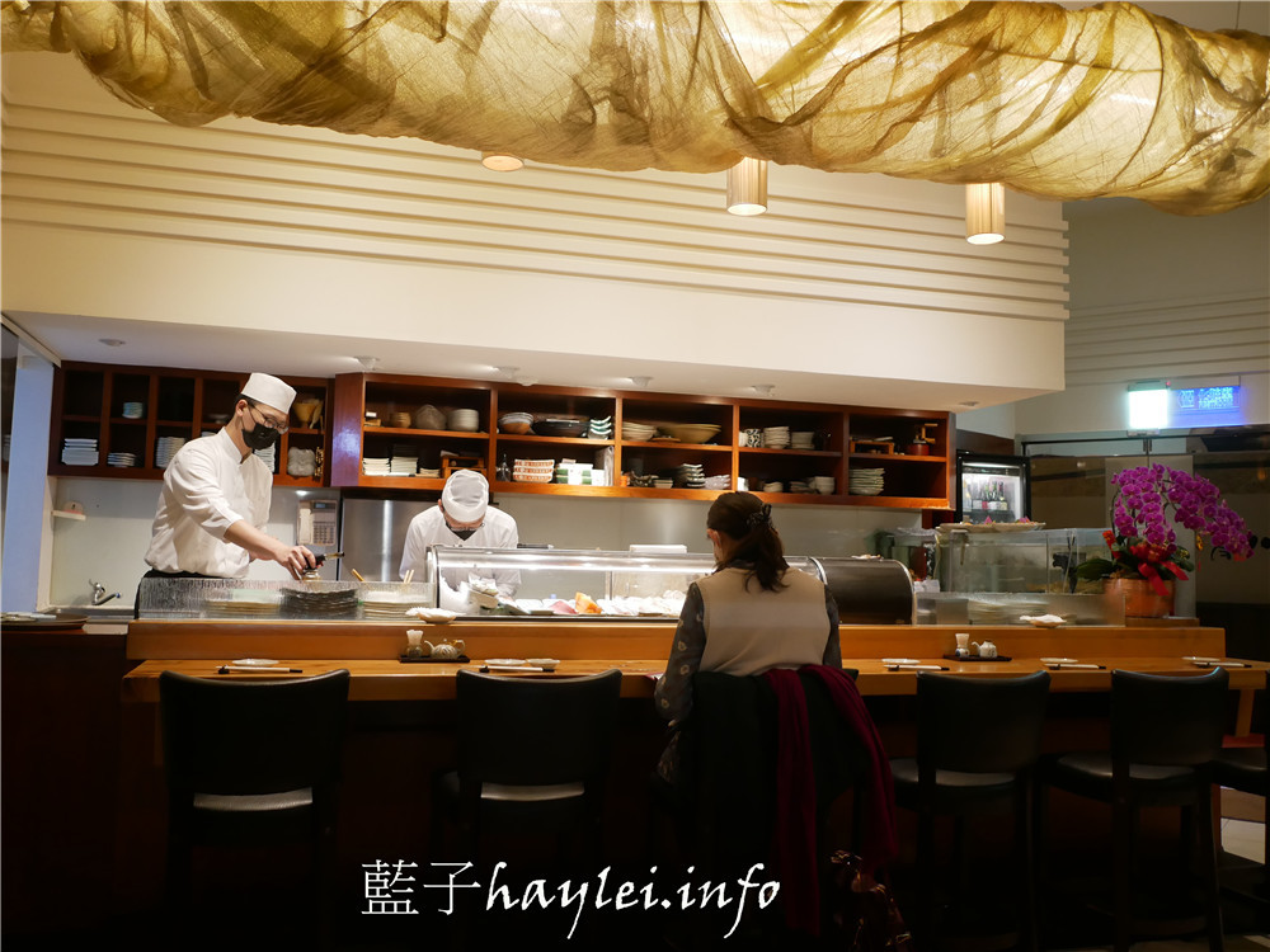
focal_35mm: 30
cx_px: 635
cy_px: 476
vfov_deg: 46.8
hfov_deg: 60.0
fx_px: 1101
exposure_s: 1/60
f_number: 1.7
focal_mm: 15
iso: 640
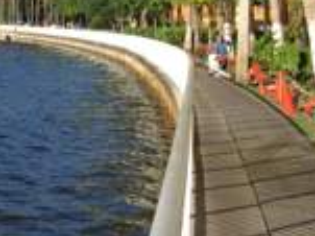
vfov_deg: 15.8
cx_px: -175
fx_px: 837
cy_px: 13
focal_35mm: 92
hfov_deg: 18.5
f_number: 2.2
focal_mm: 4.15
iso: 32
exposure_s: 1/1364
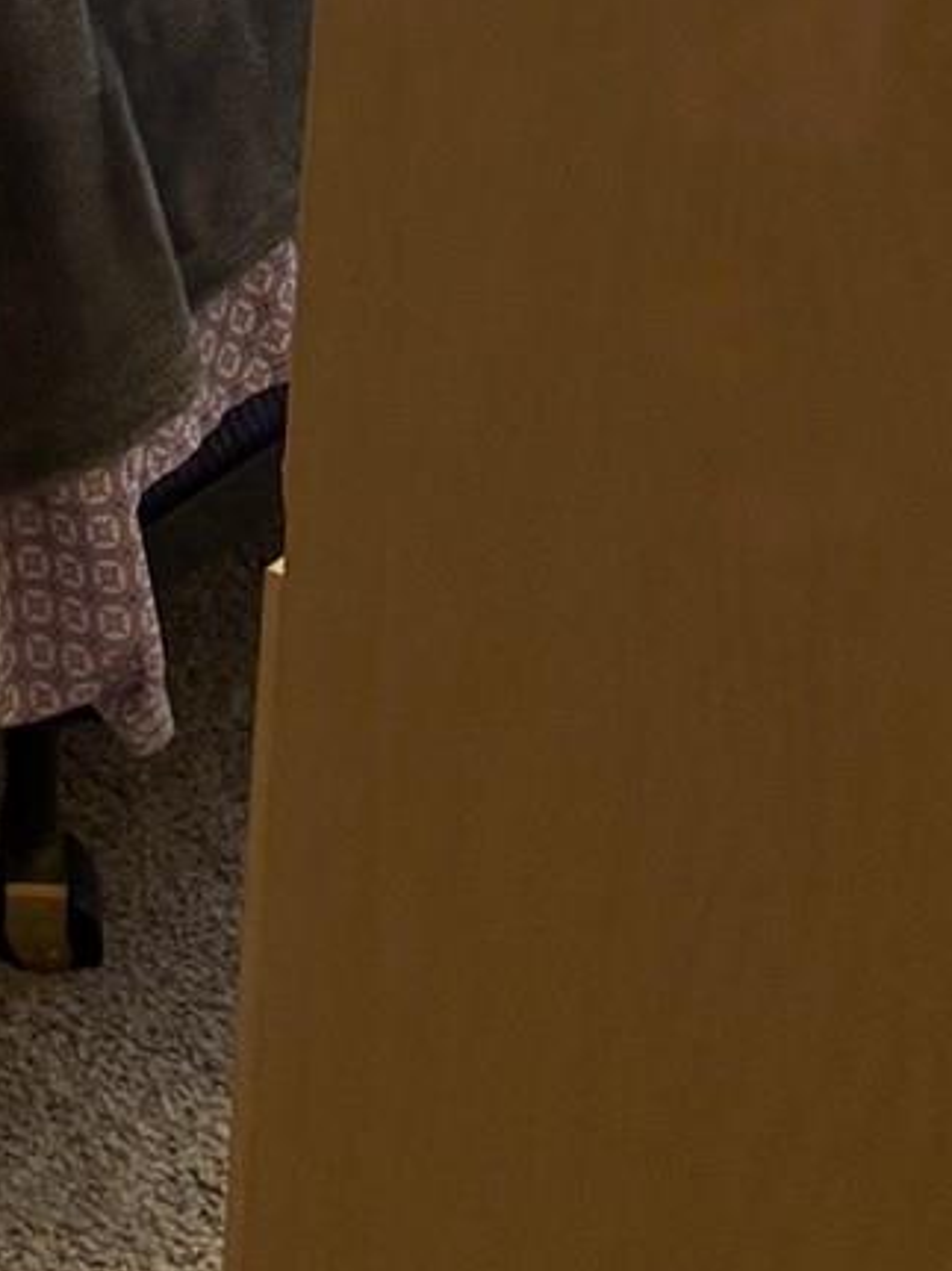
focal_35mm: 139
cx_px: -533
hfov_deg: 10.3
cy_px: -1675
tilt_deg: -7.8
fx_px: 5100
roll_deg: -1.9
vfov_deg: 11.8
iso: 125
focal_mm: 5.96
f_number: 1.6
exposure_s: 1/60
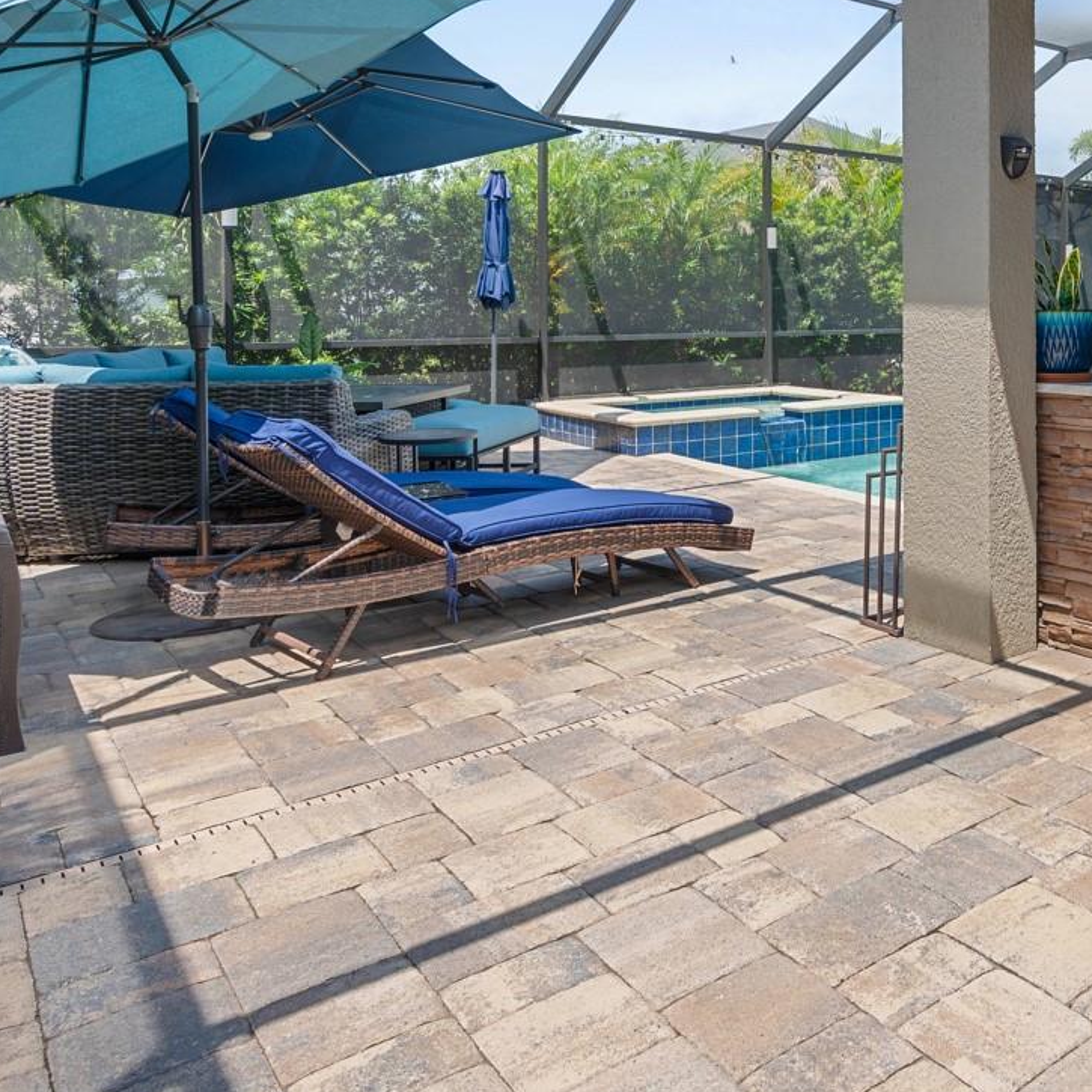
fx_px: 1071
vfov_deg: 52.5
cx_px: 1008
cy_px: 322
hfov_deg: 47.8
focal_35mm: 30
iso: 200
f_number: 8
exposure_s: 1/125
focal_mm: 16
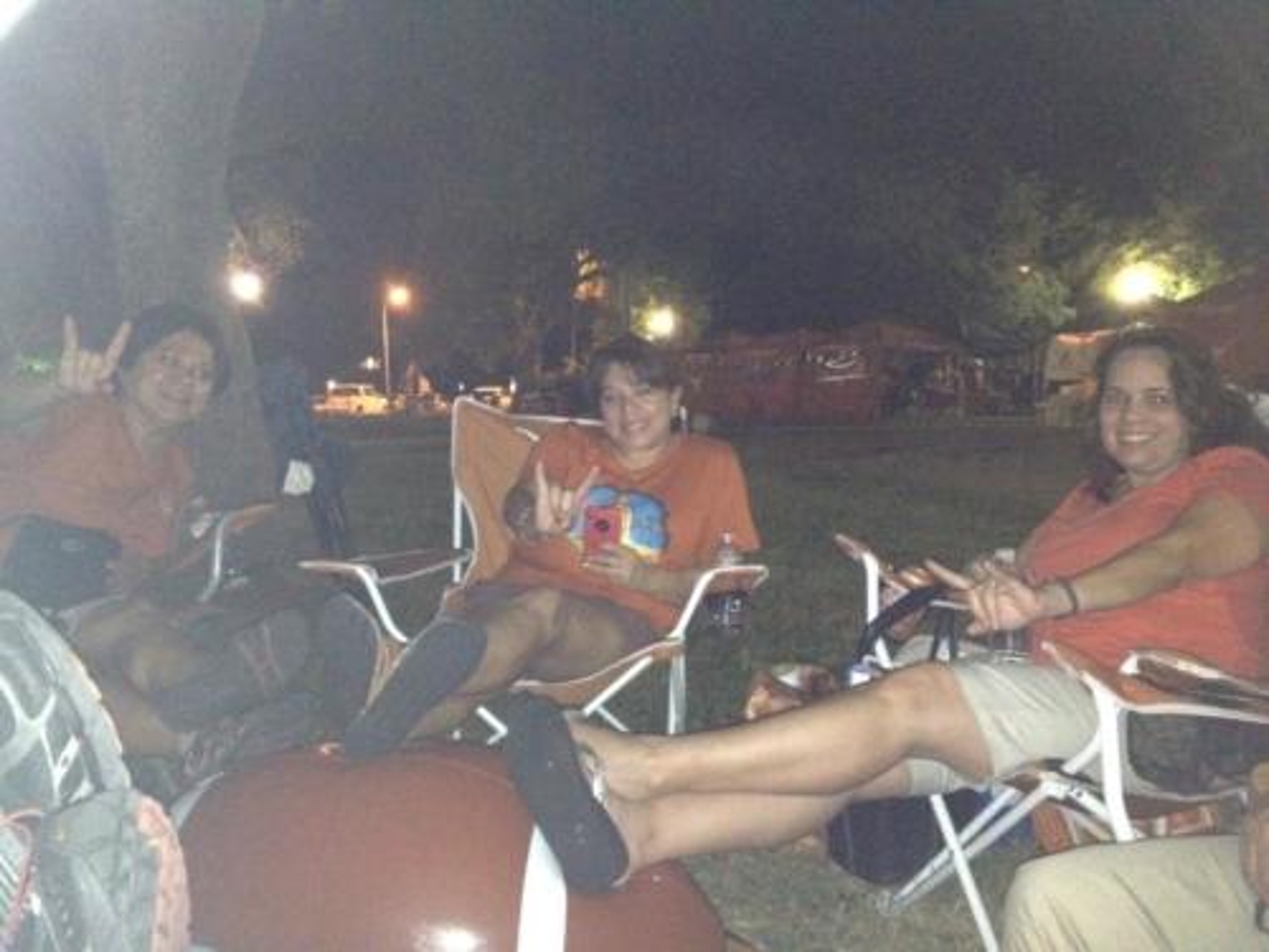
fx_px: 1283
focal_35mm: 35
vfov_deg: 40.7
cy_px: 476
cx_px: 634
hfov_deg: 52.6
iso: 800
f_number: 2.4
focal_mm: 4.28
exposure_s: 1/16
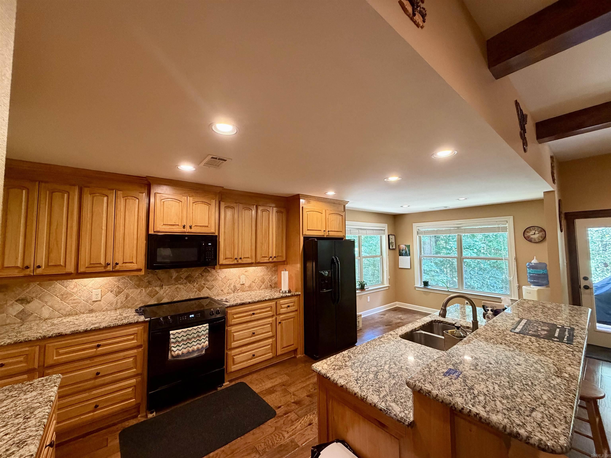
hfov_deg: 102.1
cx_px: 306
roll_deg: +0.9
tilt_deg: +4.4
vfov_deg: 85.7
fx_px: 247
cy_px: 229
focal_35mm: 14
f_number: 2.2
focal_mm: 2.22
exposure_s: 1/60
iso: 400
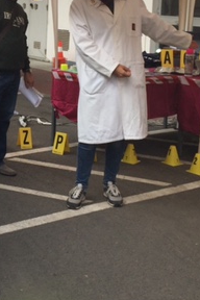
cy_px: 61
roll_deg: -0.9
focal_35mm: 67
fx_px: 558
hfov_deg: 19.5
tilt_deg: -5.5
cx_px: -20
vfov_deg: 29.4
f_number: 2.2
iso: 32
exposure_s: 1/942
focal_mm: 4.15
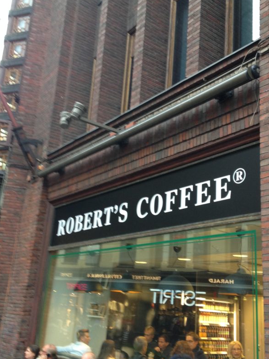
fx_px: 446
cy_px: 179
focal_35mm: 43
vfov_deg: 43.9
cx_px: 154
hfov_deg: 33.5
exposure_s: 1/20
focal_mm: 4.12
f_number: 2.4
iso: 100
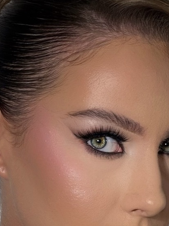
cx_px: 81
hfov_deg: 6.9
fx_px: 1408
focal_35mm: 216
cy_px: 133
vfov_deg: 9.2
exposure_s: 1/99
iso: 125
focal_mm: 15.66
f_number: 2.8
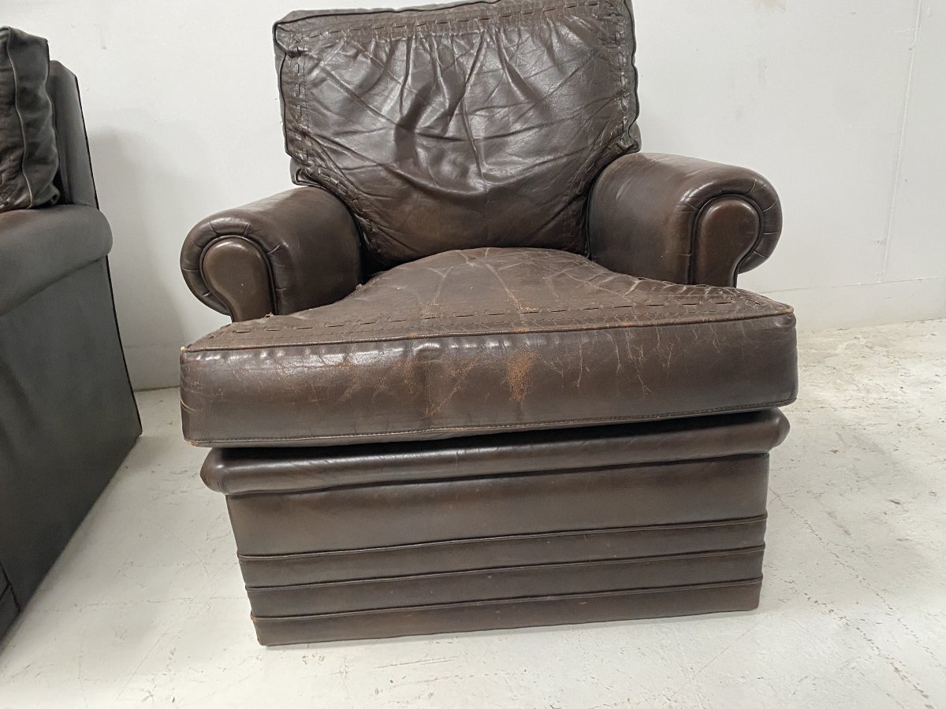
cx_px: 473
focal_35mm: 26
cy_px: 354
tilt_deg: -23.5
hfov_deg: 67.3
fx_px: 711
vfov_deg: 53.1
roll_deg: +4.5
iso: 500
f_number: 1.8
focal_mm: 4.25
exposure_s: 1/57
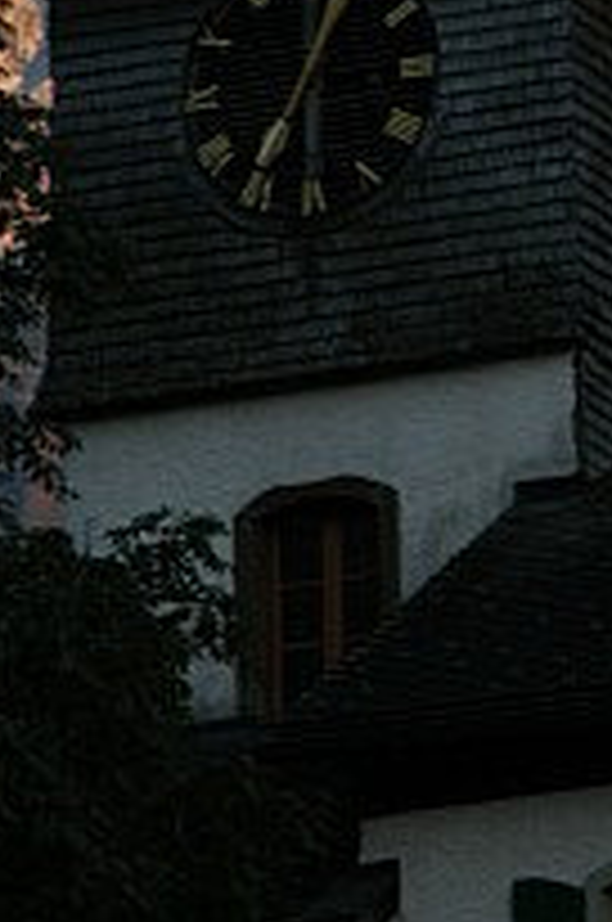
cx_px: 992
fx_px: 12740
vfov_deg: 4.1
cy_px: 290
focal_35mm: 498
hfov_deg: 2.7
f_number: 6.3
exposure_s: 1/100
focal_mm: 85
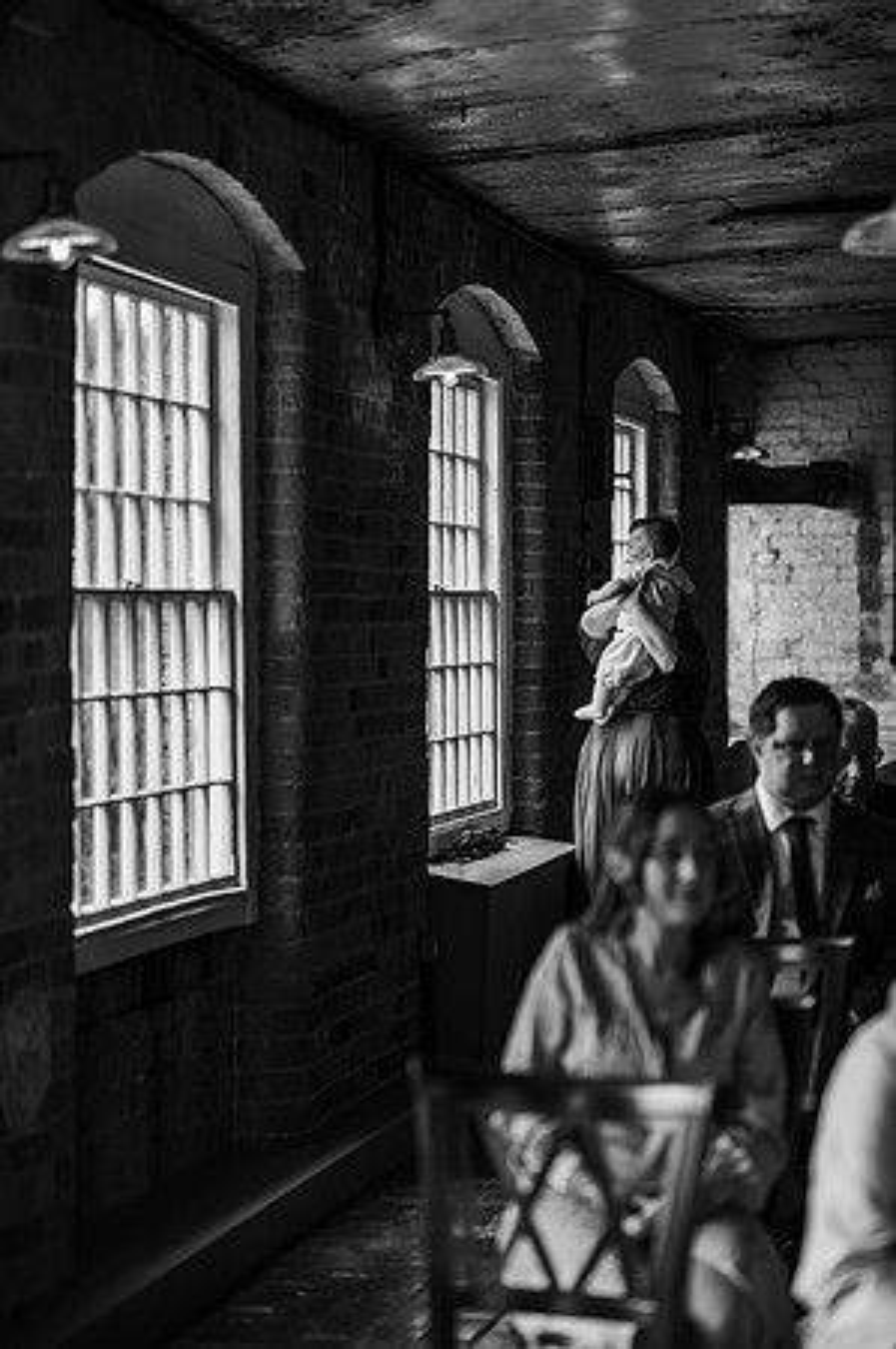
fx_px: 3180
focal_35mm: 85
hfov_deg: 16.0
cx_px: 448
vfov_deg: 23.9
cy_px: 674
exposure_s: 1/500
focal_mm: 85
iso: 100
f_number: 2.2
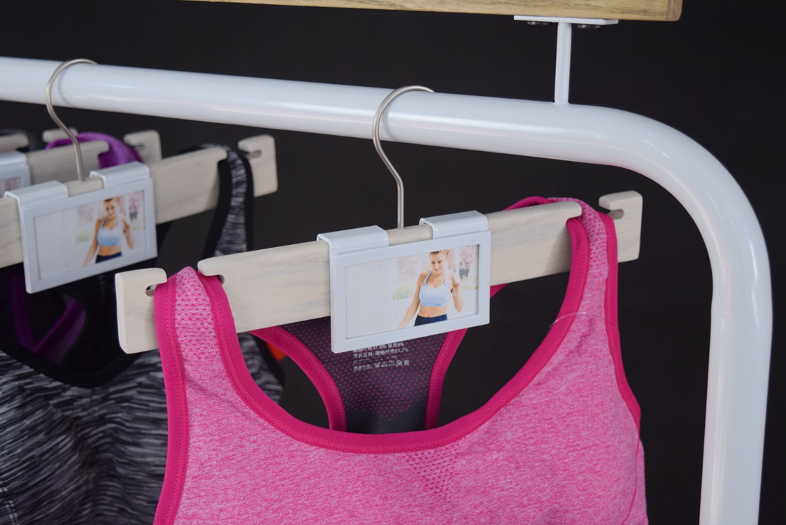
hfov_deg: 33.4
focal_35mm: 60
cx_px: 393
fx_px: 1310
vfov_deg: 22.6
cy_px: 262
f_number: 5
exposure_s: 1/60
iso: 720
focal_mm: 40
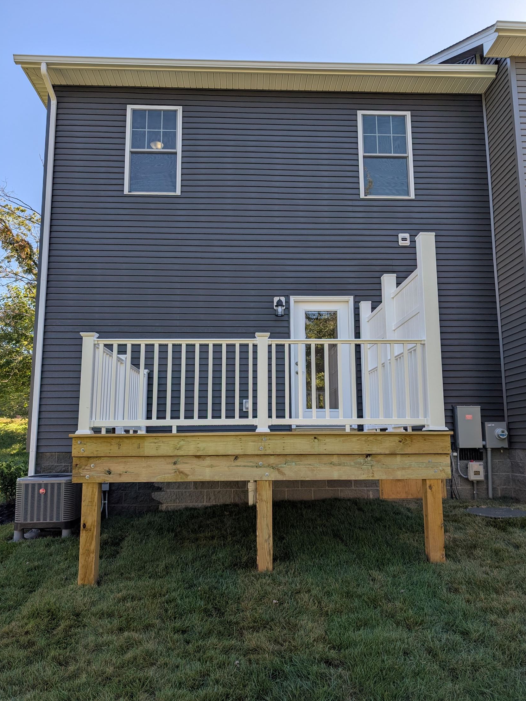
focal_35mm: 25
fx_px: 507
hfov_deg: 54.9
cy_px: 358
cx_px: 272
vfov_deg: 69.4
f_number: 1.68
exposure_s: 1/480
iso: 21
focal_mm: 6.9
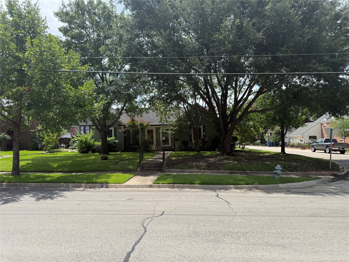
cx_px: 174
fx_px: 242
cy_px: 131
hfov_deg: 71.6
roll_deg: +1.3
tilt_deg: +3.0
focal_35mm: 24
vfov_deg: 56.8
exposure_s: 1/2801
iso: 80
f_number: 1.78
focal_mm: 6.76
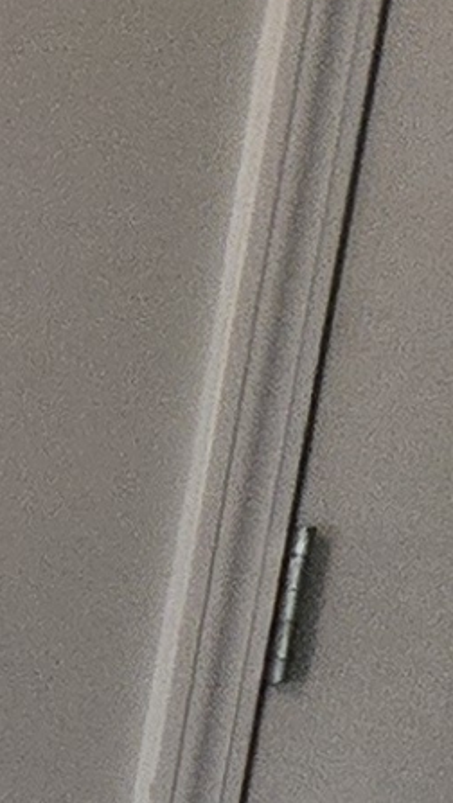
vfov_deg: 8.9
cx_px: -3110
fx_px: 4775
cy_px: 1748
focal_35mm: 224
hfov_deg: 3.7
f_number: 1.8
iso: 800
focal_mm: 5.4
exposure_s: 1/120
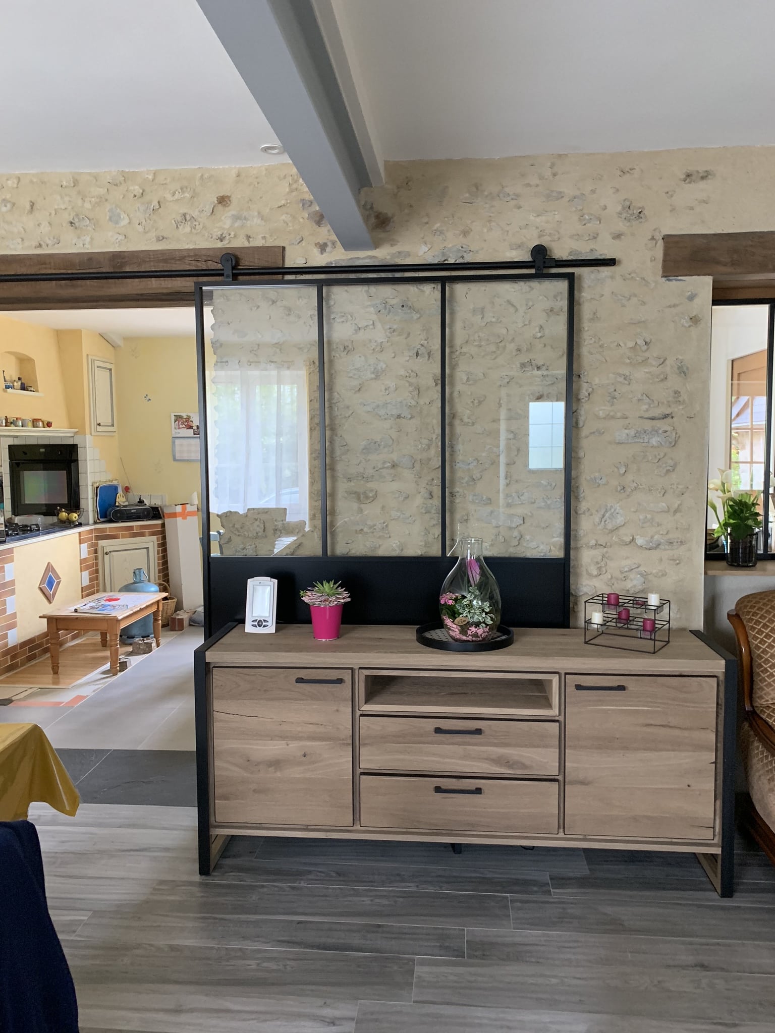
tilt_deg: -5.1
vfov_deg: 67.3
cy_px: 516
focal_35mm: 26
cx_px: 388
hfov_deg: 53.1
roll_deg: -0.3
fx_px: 776
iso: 320
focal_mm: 4.25
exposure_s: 1/60
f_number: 1.8
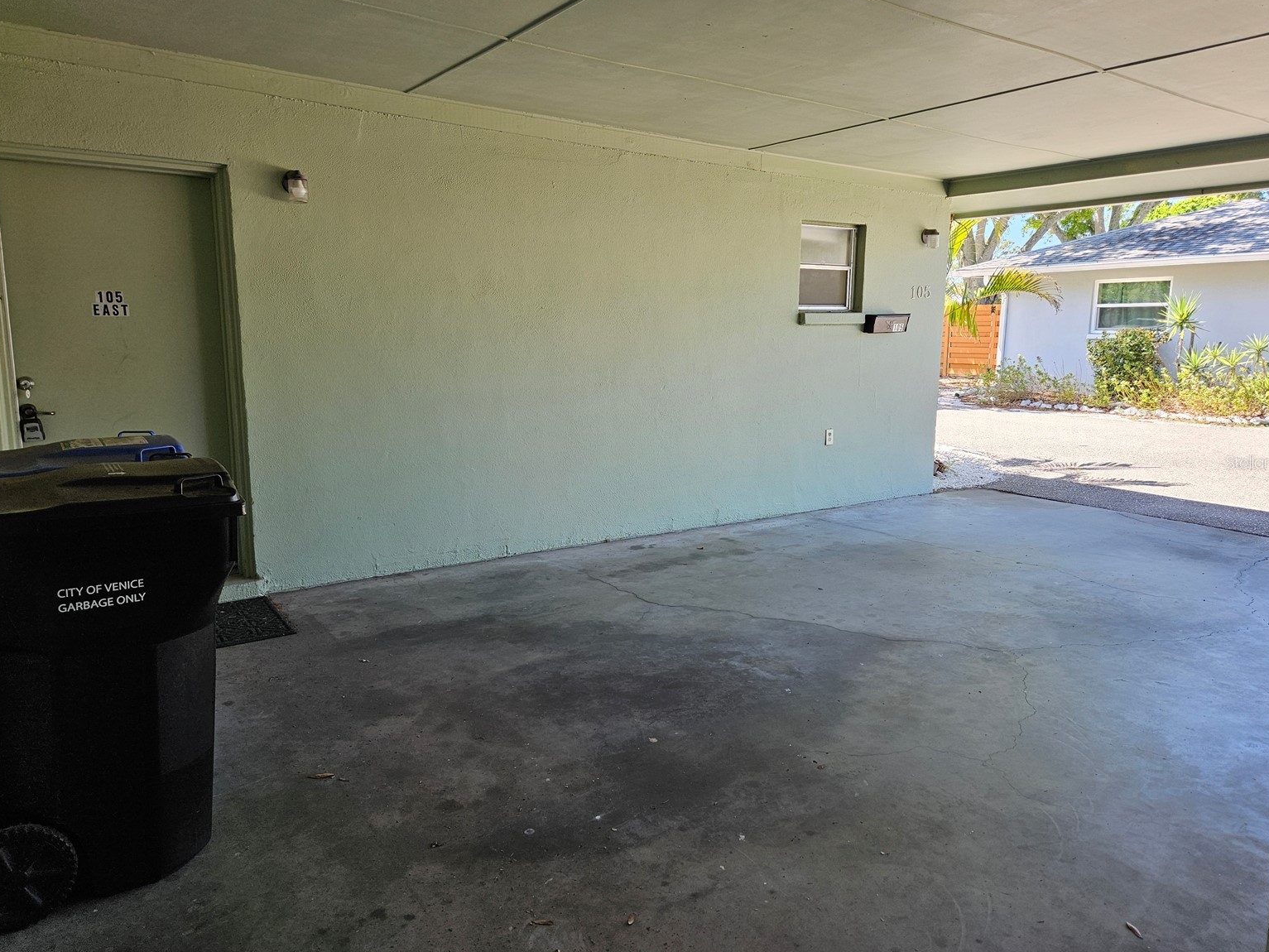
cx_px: 642
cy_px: 462
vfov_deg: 56.8
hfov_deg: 71.6
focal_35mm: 24
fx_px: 880
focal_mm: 5.4
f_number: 1.8
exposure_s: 1/207
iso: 50
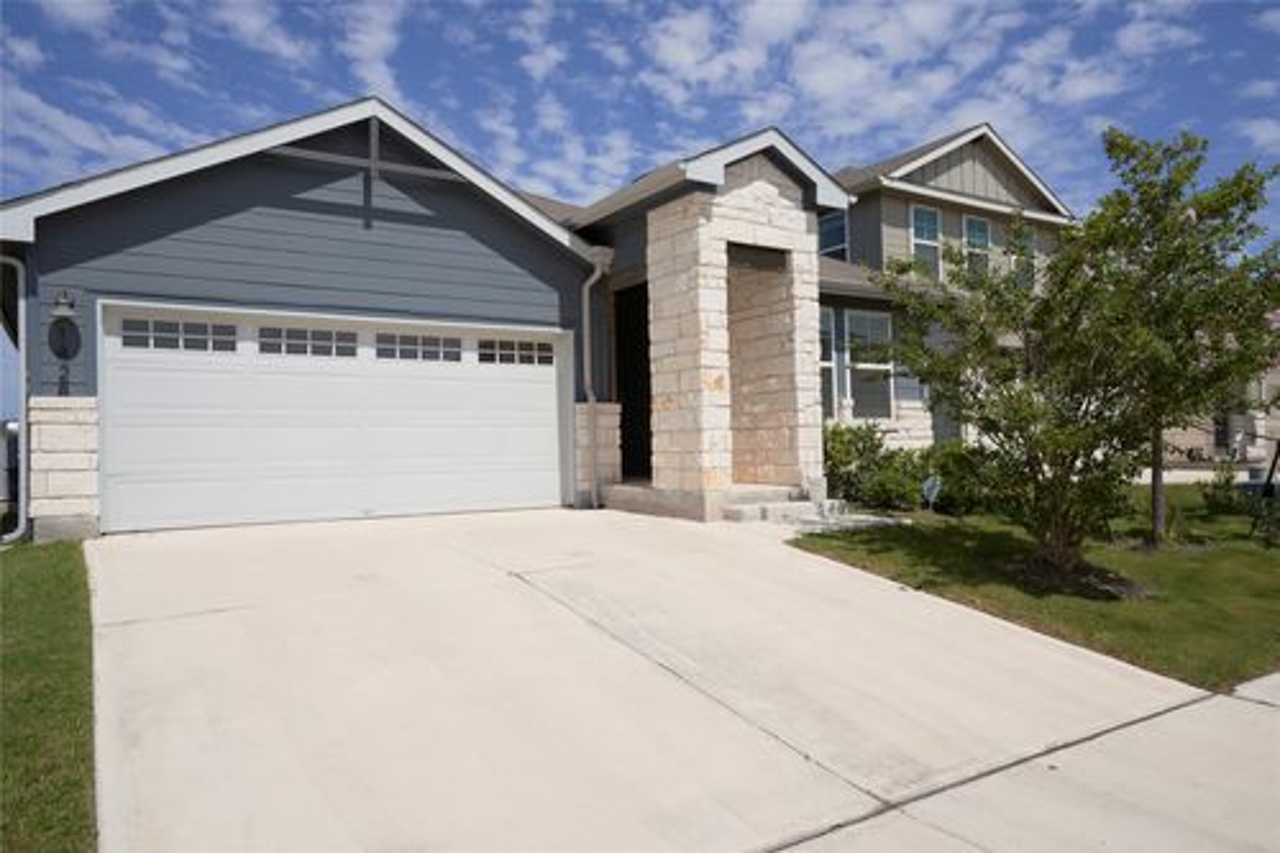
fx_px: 853
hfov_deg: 73.8
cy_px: 426
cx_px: 640
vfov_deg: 53.1
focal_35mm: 24
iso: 80
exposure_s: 1/400
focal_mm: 24
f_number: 10
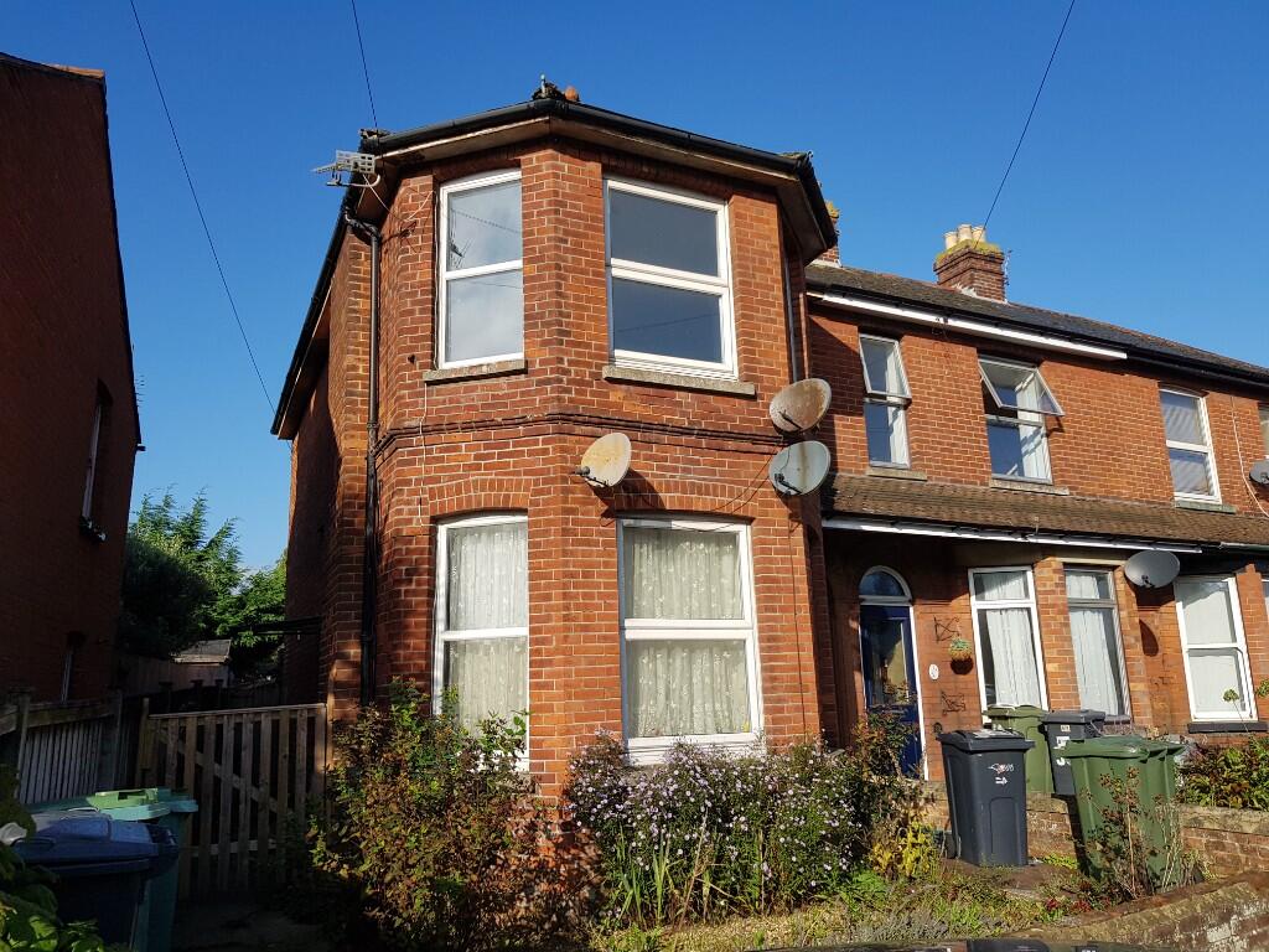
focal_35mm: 26
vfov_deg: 53.1
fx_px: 953
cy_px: 476
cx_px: 634
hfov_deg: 67.3
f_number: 1.7
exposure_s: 1/2064
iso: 40
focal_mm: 4.2
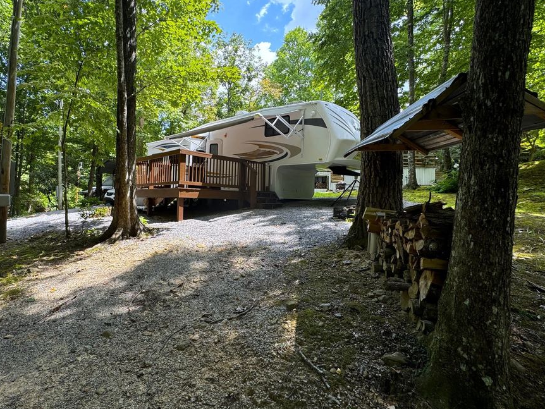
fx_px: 299
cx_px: 230
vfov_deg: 68.6
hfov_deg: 84.0
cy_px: 190
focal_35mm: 19
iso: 40
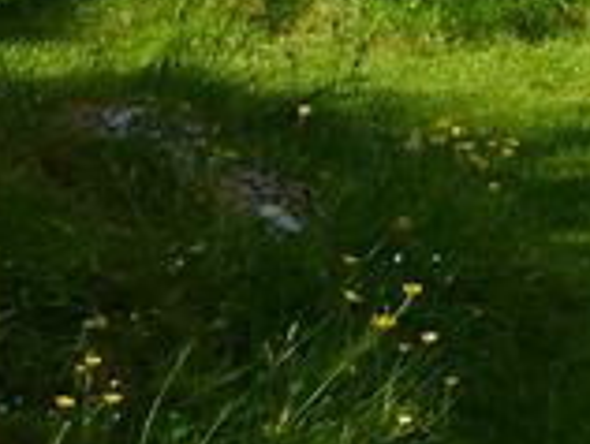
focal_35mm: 181
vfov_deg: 7.7
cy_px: -619
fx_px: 3090
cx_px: 1445
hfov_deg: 9.6
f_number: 3.3
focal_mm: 5
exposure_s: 1/640
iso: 100
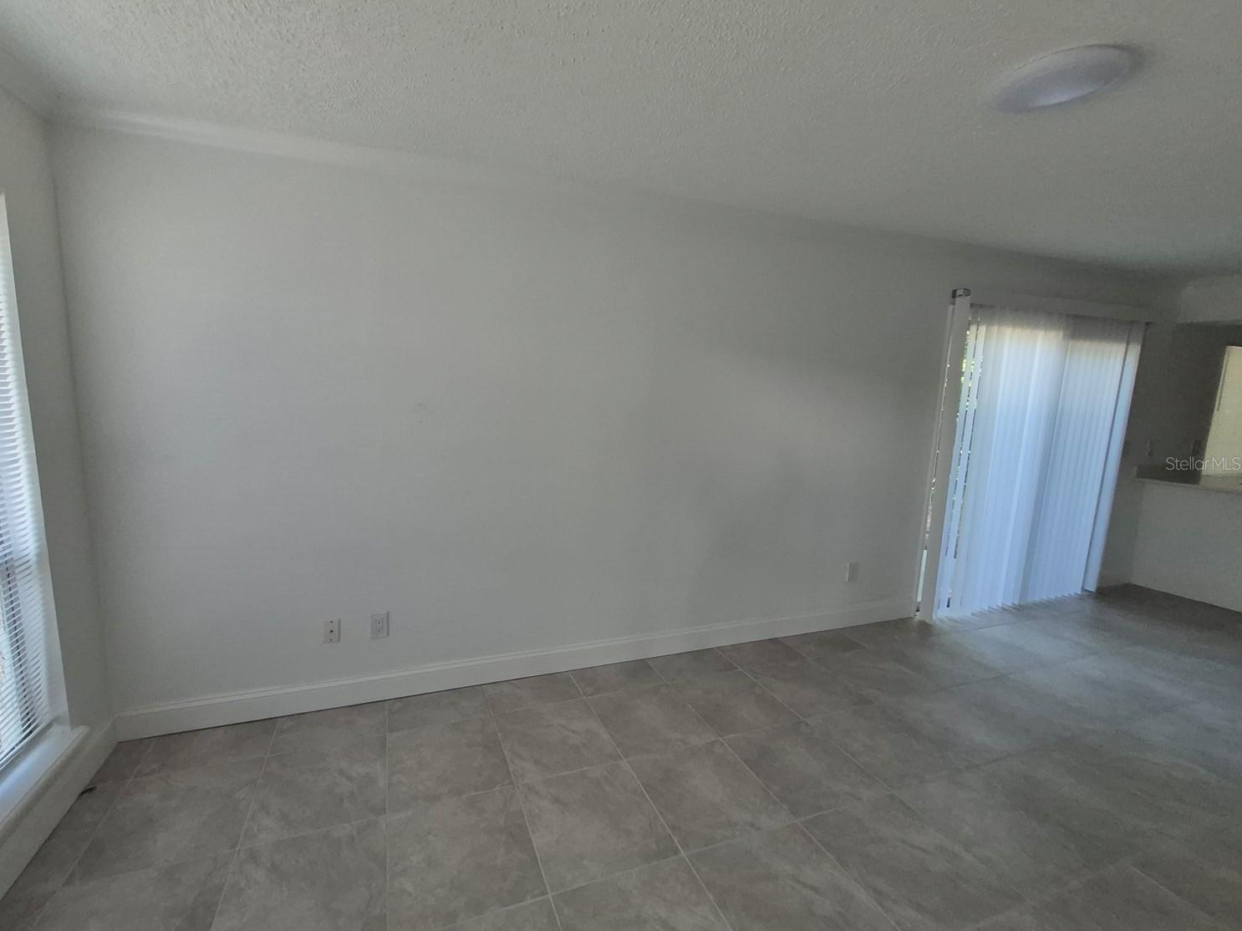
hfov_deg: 101.9
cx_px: 576
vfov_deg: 85.7
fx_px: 502
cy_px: 463
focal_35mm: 14
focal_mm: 1.74
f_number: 2.2
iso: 80
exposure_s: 1/120
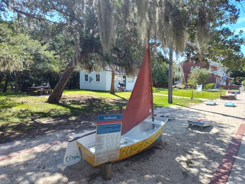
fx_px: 163
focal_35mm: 23
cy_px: 92
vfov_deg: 58.9
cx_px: 122
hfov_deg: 73.9
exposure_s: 1/621
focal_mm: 5.56
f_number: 1.8
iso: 100
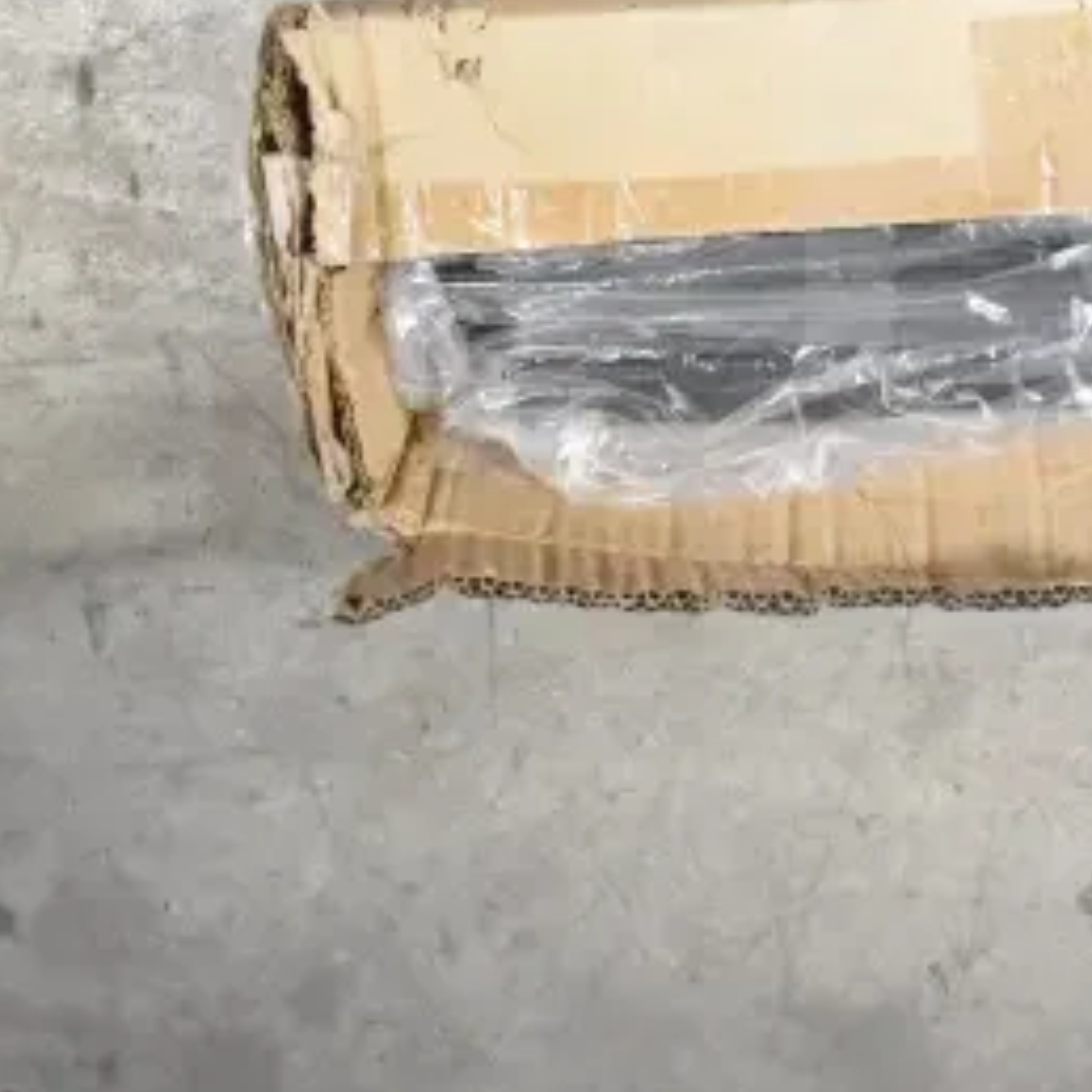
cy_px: 289
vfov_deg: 28.2
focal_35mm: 60
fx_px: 2141
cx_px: 1164
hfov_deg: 26.6
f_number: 3.5
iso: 2200
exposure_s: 1/30
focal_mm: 20
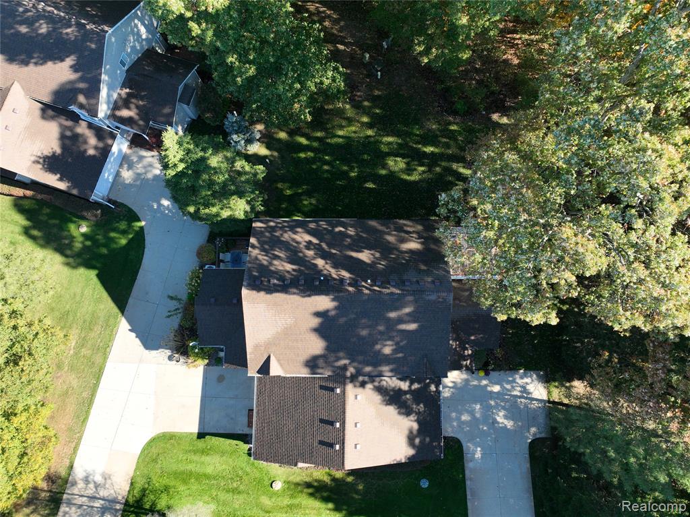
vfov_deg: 56.8
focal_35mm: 24
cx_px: 345
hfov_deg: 71.6
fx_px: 478
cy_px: 258
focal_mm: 12.29
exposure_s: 1/640
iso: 210
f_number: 2.8
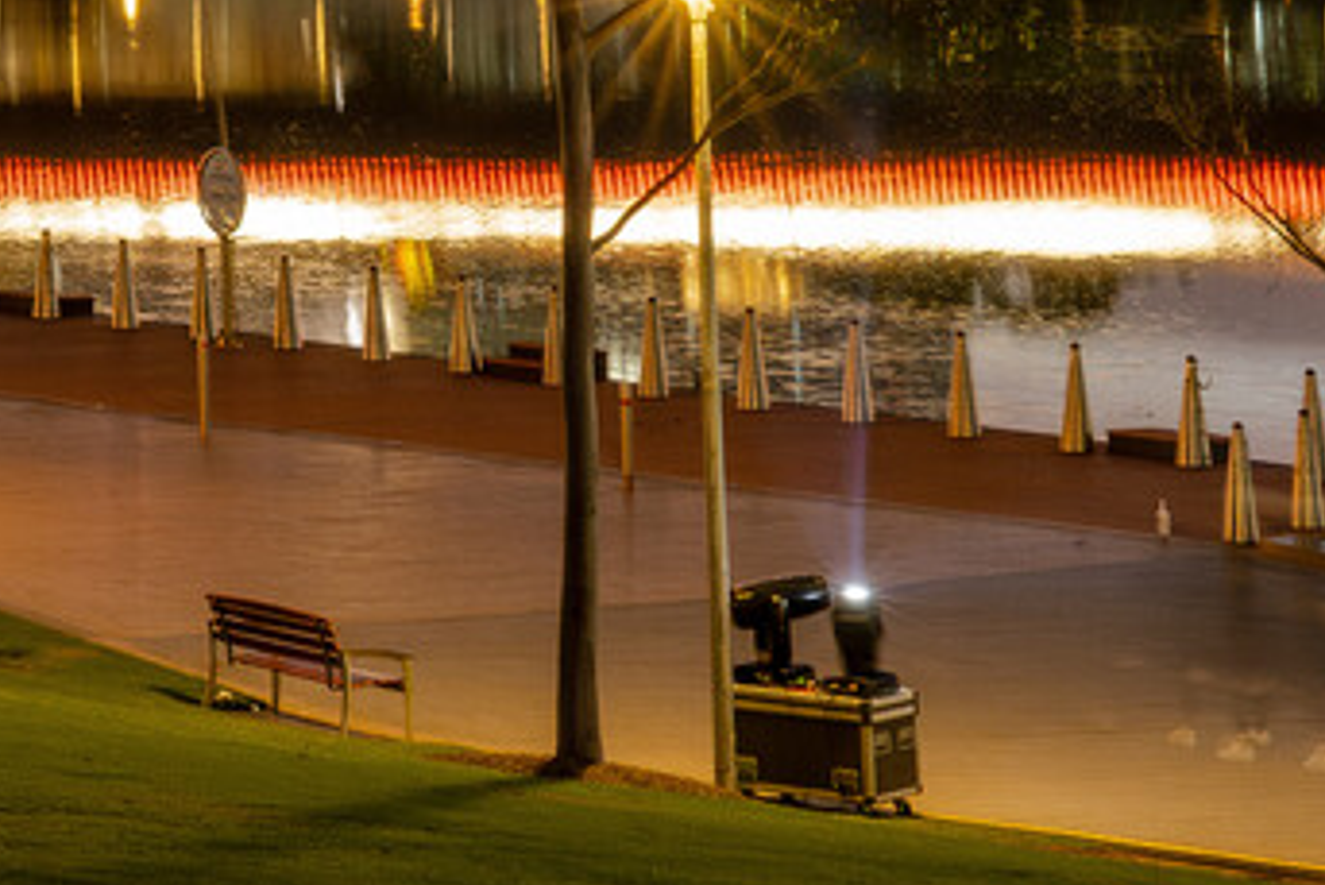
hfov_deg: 9.3
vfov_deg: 6.5
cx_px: -1452
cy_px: -1084
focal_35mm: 204
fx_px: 7511
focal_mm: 35
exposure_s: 4
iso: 400
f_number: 11
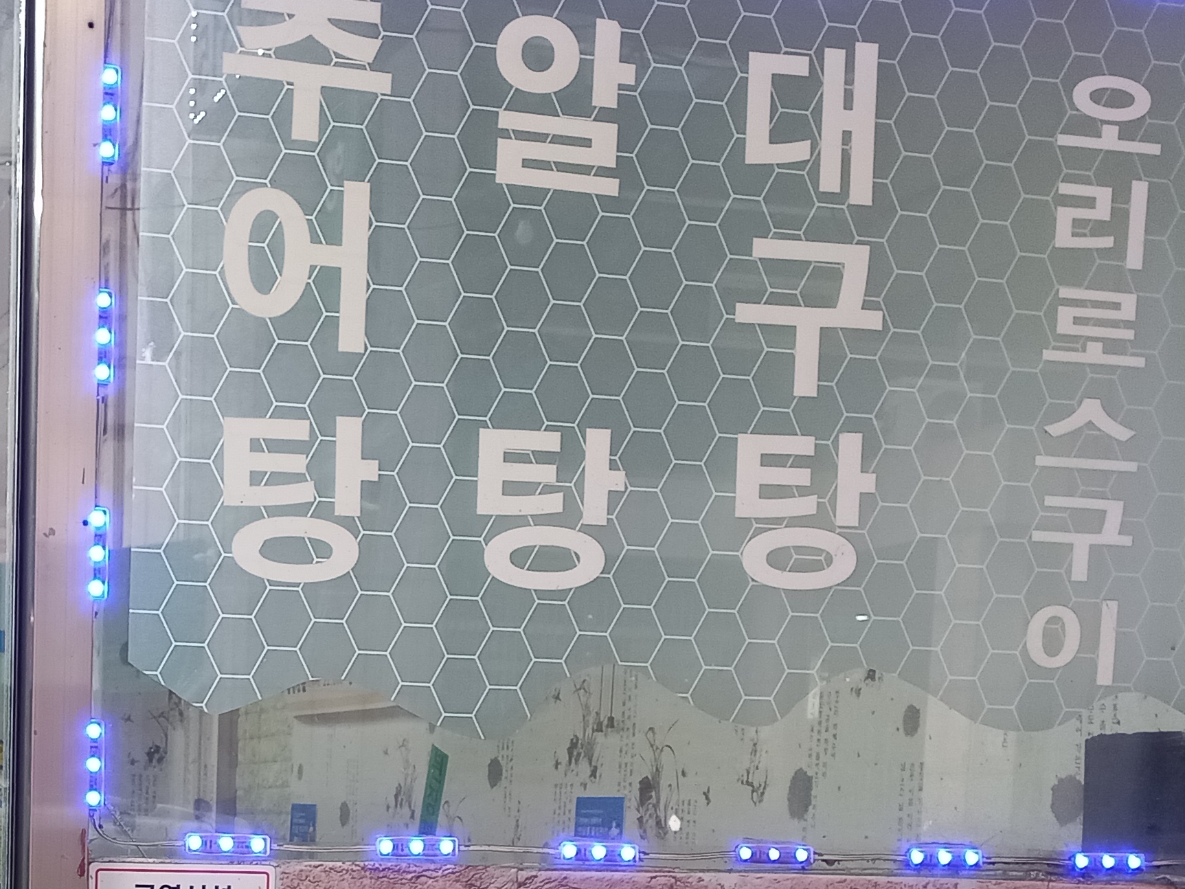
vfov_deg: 20.5
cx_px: 139
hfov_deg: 28.0
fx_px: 2294
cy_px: 1062
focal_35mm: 67
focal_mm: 4.6
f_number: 1.8
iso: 250
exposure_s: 1/50
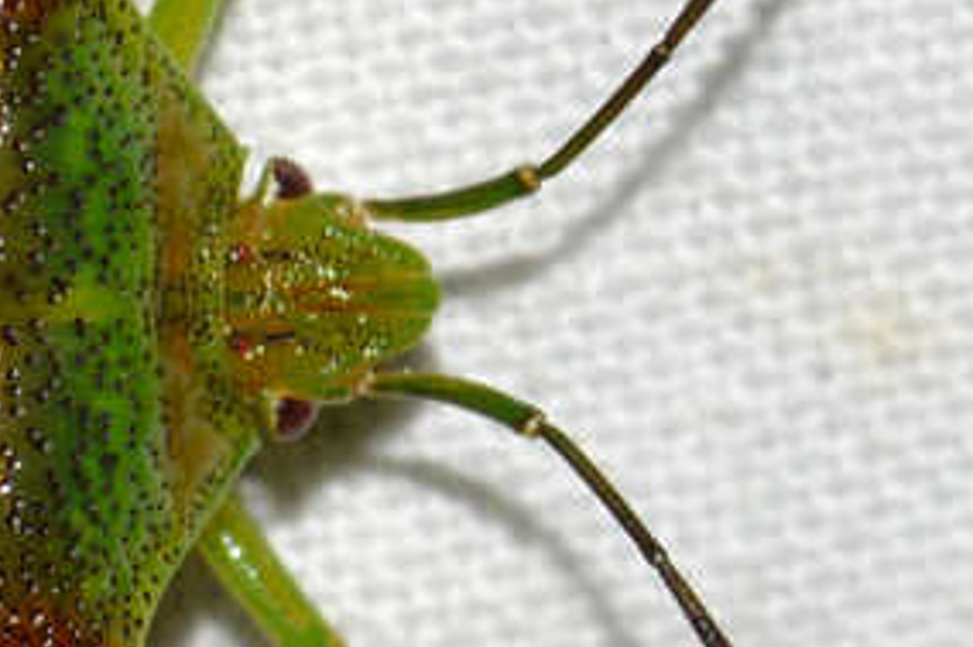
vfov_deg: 2.7
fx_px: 13695
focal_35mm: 507
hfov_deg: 4.1
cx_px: -173
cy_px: 318
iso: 100
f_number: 18
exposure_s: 1/200
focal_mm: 100
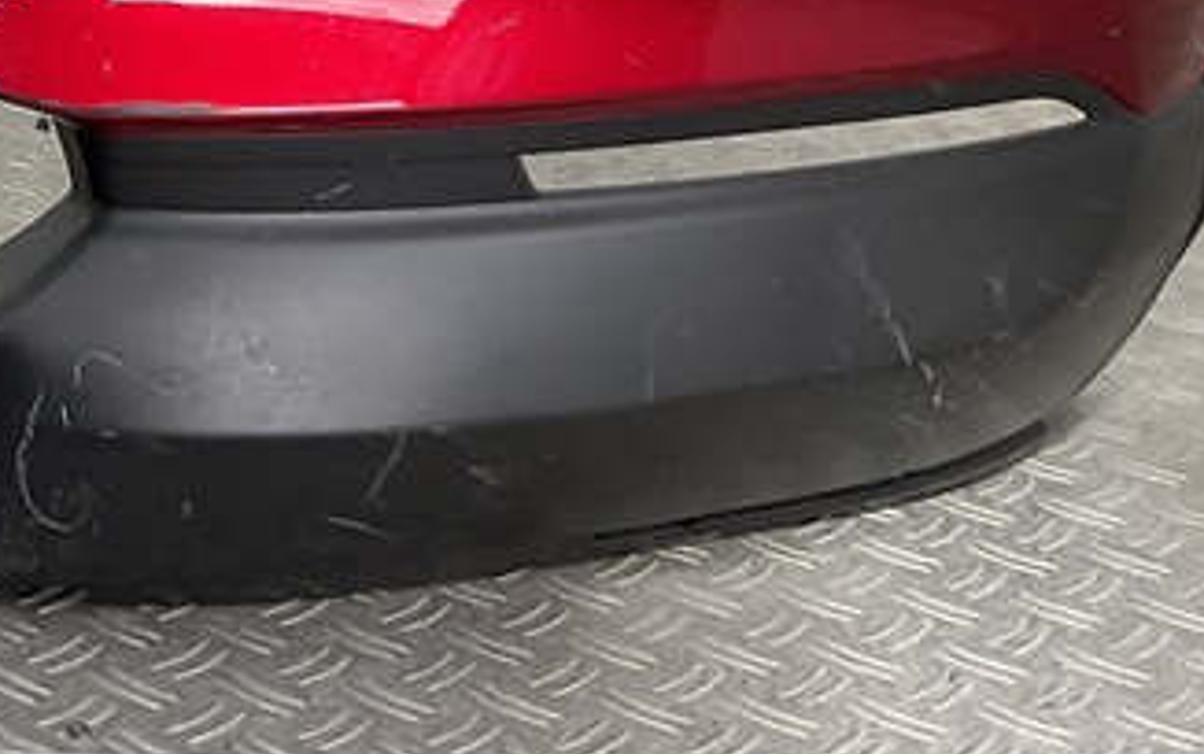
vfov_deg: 12.8
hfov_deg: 20.2
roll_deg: -3.4
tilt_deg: -7.9
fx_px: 3118
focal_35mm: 95
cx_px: -321
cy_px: -514
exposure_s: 1/120
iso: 20
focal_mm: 3
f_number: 1.8
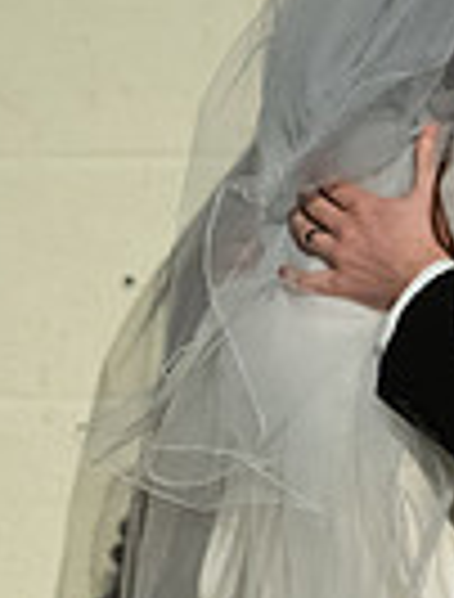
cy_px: 332
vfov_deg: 1.2
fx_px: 28712
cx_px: 798
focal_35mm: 1655
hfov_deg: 0.9
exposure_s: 1/400
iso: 2800
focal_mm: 300
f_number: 2.8
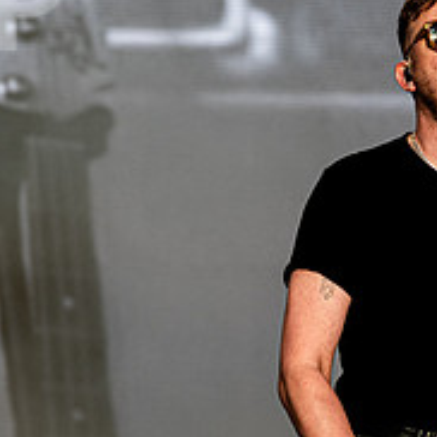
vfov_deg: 2.9
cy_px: 235
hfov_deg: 2.9
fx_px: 8670
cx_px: 468
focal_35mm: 607
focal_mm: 200
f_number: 5.6
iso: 320
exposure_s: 1/1000
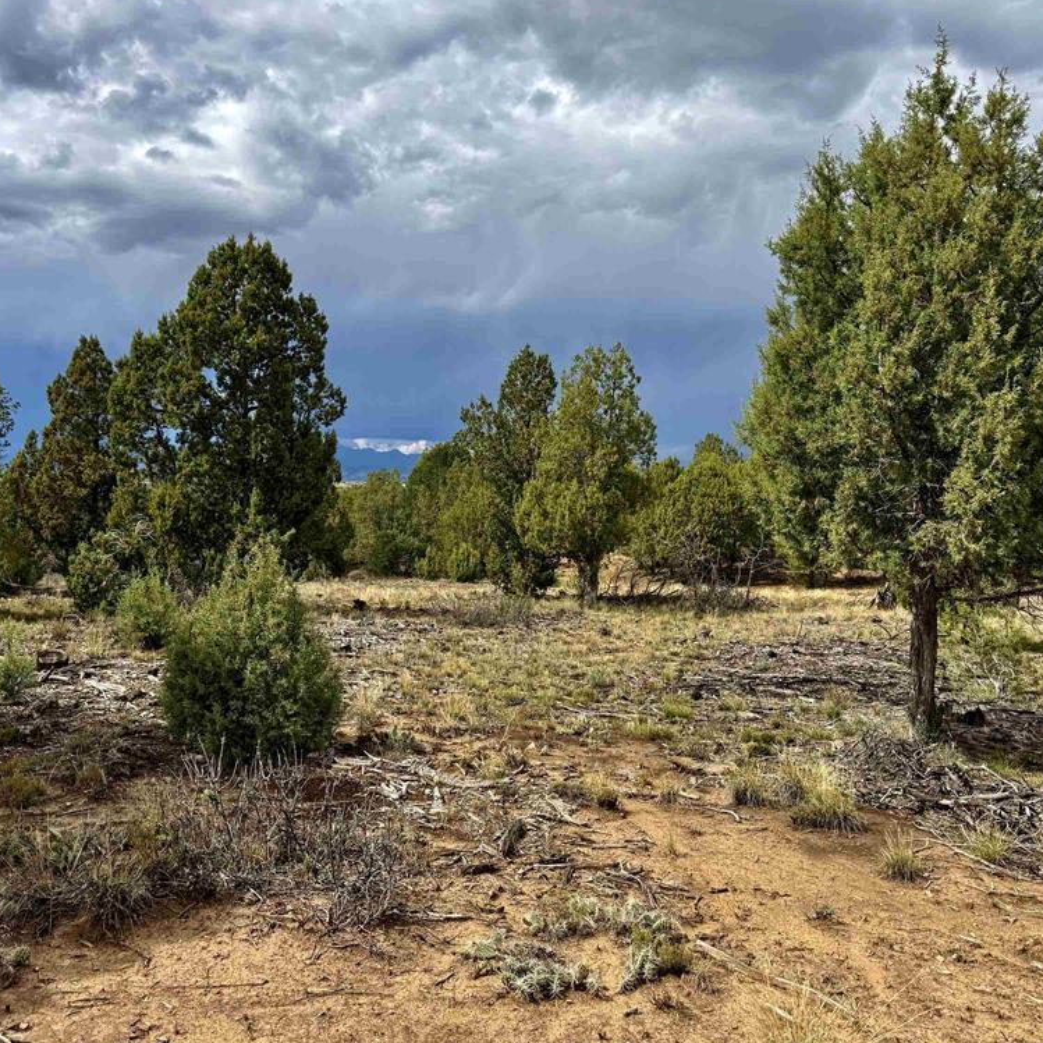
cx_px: 501
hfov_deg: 55.6
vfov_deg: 55.6
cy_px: 521
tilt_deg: -1.5
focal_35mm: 29
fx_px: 989
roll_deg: -0.9
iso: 80
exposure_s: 1/5319
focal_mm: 6.76
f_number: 1.78
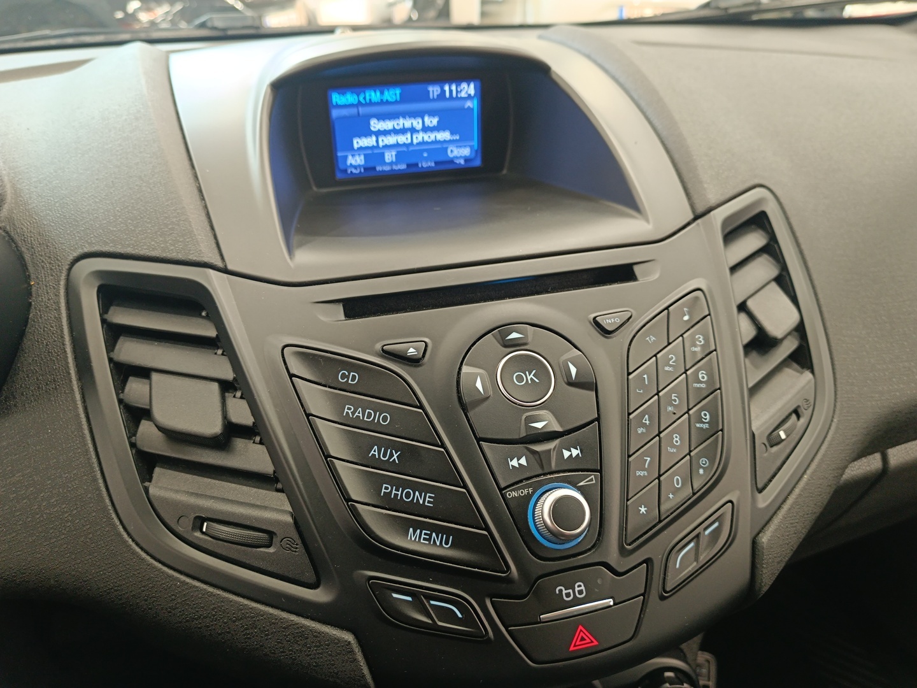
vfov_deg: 56.8
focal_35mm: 24
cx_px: 458
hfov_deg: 71.6
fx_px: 636
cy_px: 344
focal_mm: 5.59
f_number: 1.88
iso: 732
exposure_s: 1/50.1
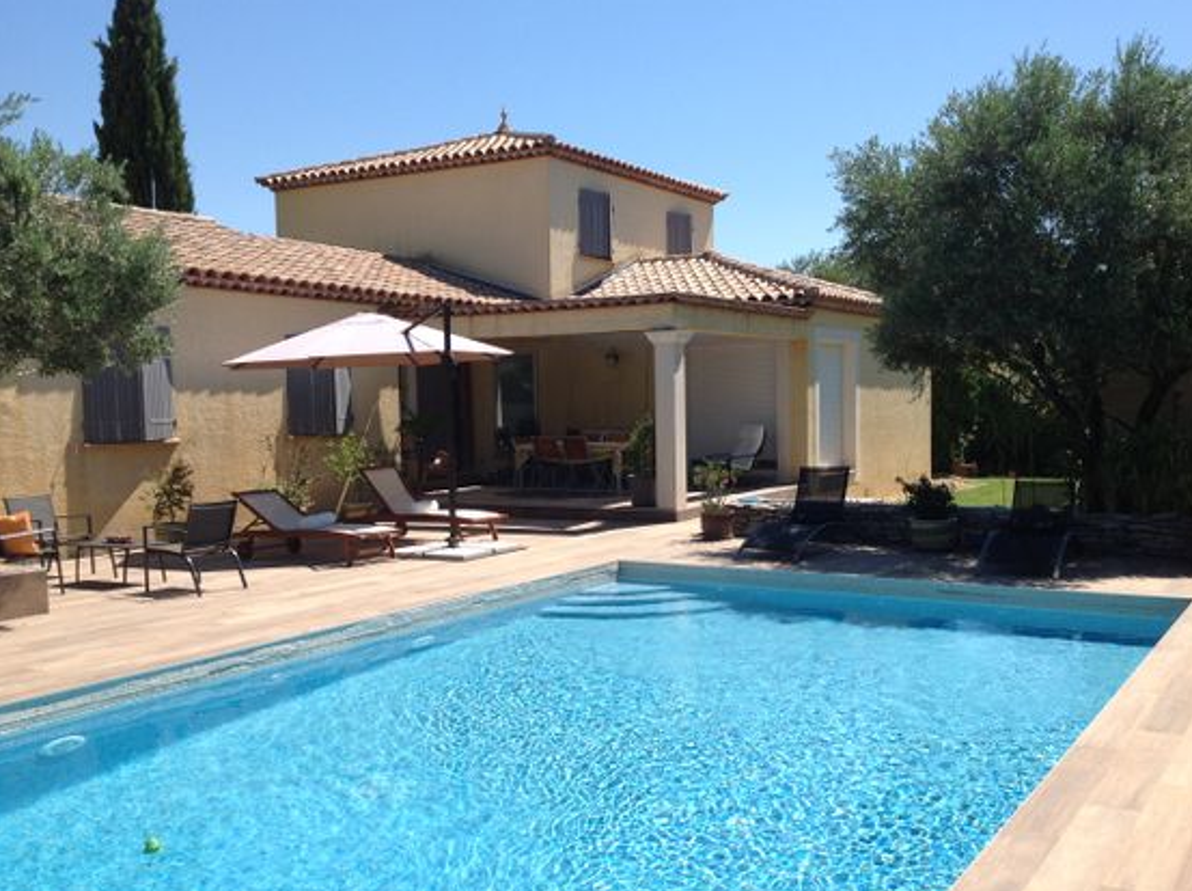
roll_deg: +2.8
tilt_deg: -3.9
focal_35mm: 38
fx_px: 1307
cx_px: 610
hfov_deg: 49.0
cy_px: 470
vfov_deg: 37.6
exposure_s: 1/1681
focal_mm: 4.28
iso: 50
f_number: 2.4
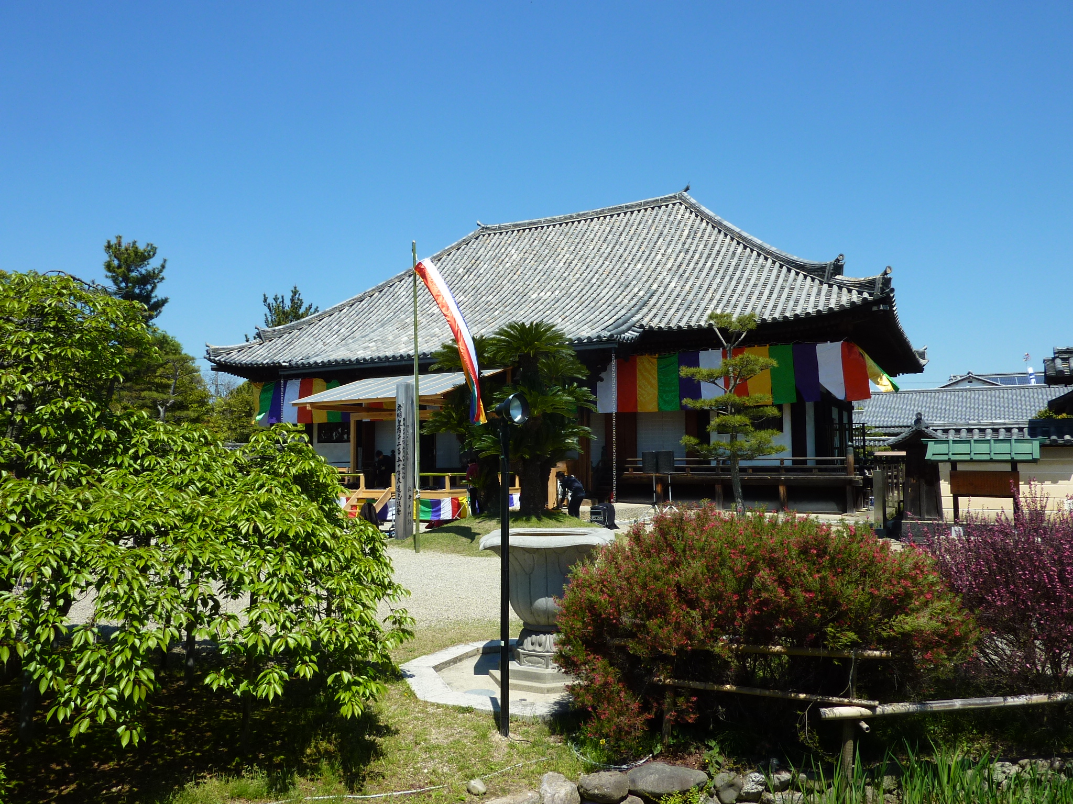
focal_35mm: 25
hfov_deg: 69.4
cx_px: 536
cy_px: 402
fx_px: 775
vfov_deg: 54.9
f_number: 4.5
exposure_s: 1/400
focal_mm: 4.1
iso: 80
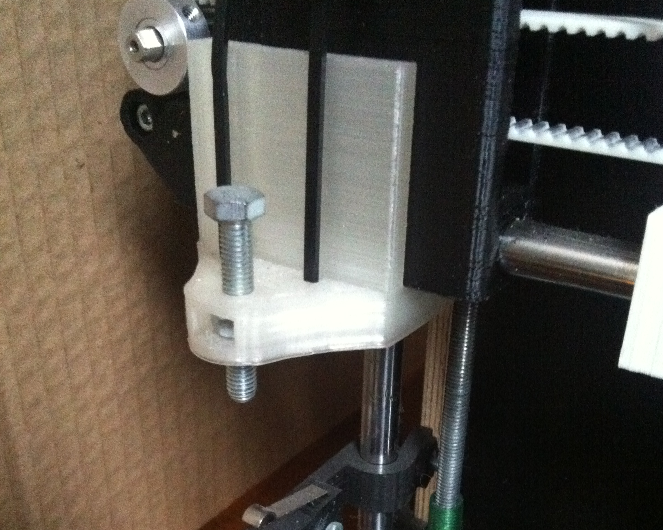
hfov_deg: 40.3
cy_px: 389
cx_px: 332
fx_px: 903
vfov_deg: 32.2
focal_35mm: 46
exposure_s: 1/15
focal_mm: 3.85
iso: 1000
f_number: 2.8
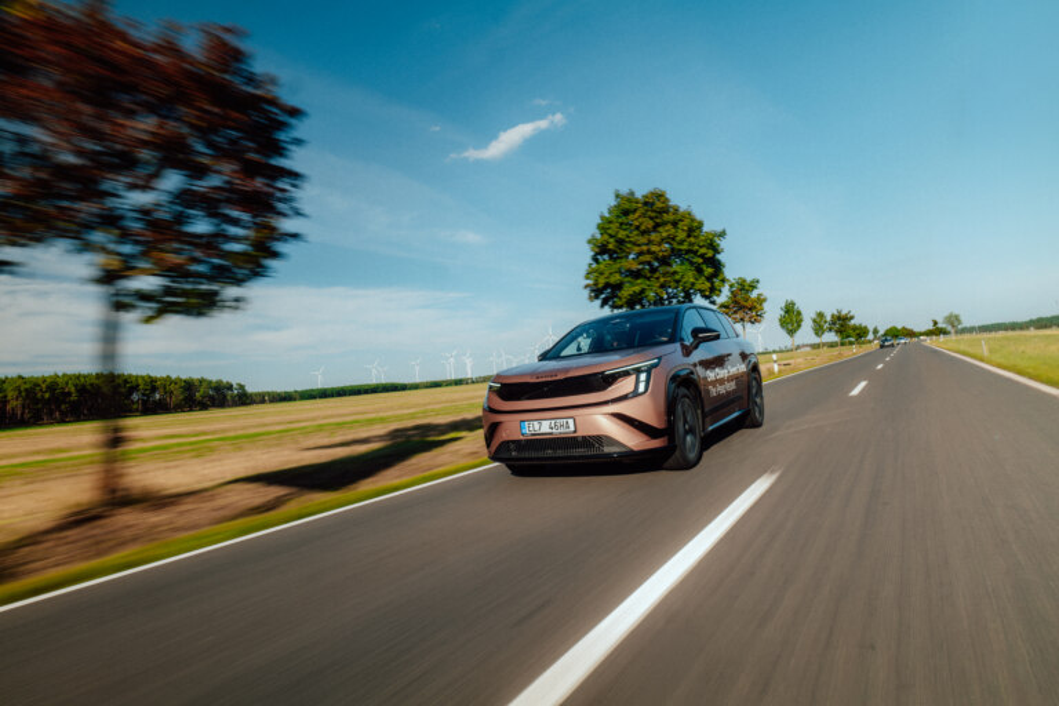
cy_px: 353
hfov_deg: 84.0
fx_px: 588
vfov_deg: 61.9
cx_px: 530
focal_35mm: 20
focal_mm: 20
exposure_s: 1/50
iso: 100
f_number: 9
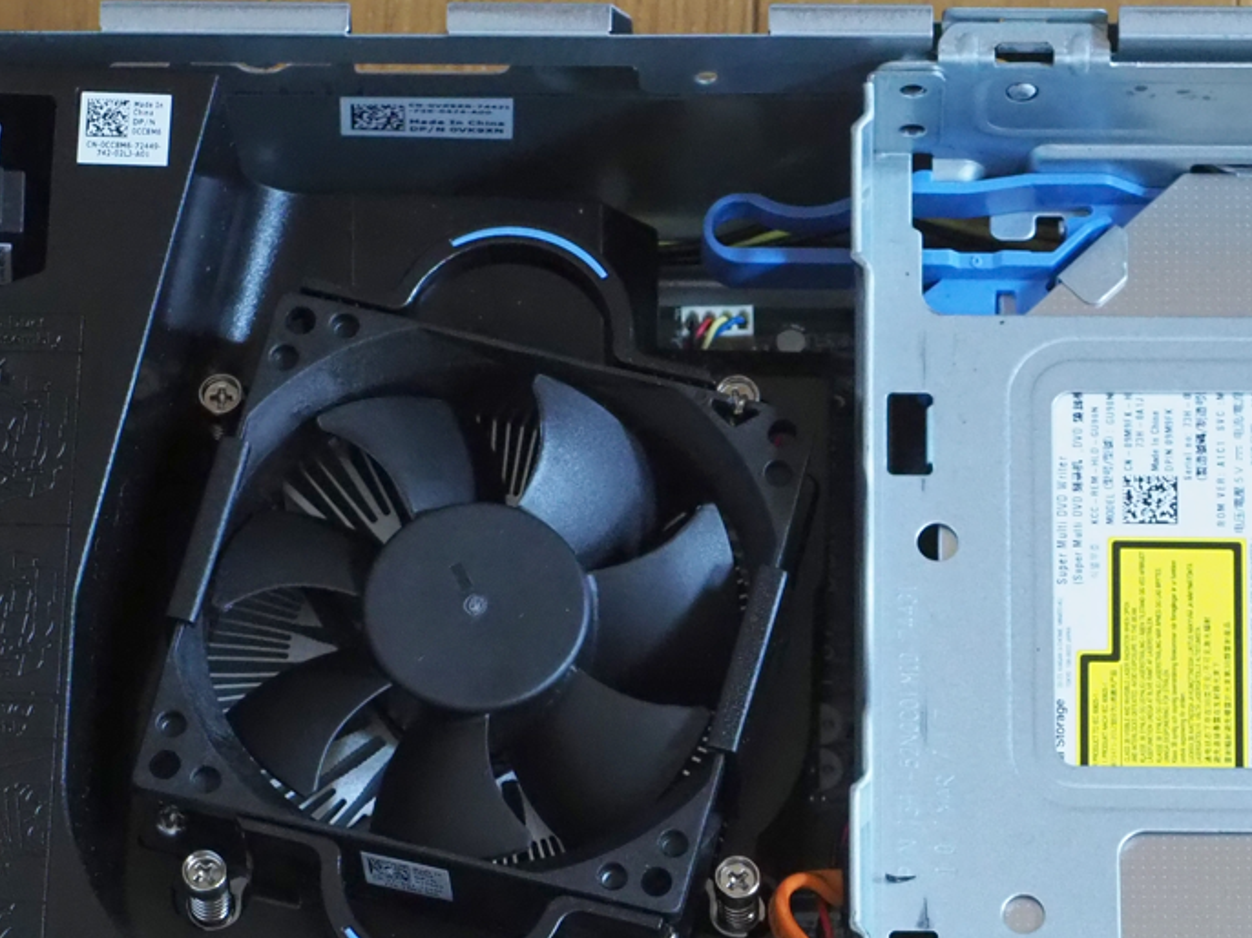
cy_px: 1186
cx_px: 902
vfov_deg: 6.6
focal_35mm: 224
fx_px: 8099
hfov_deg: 8.8
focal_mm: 40
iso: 2000
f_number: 5.6
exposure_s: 1/100
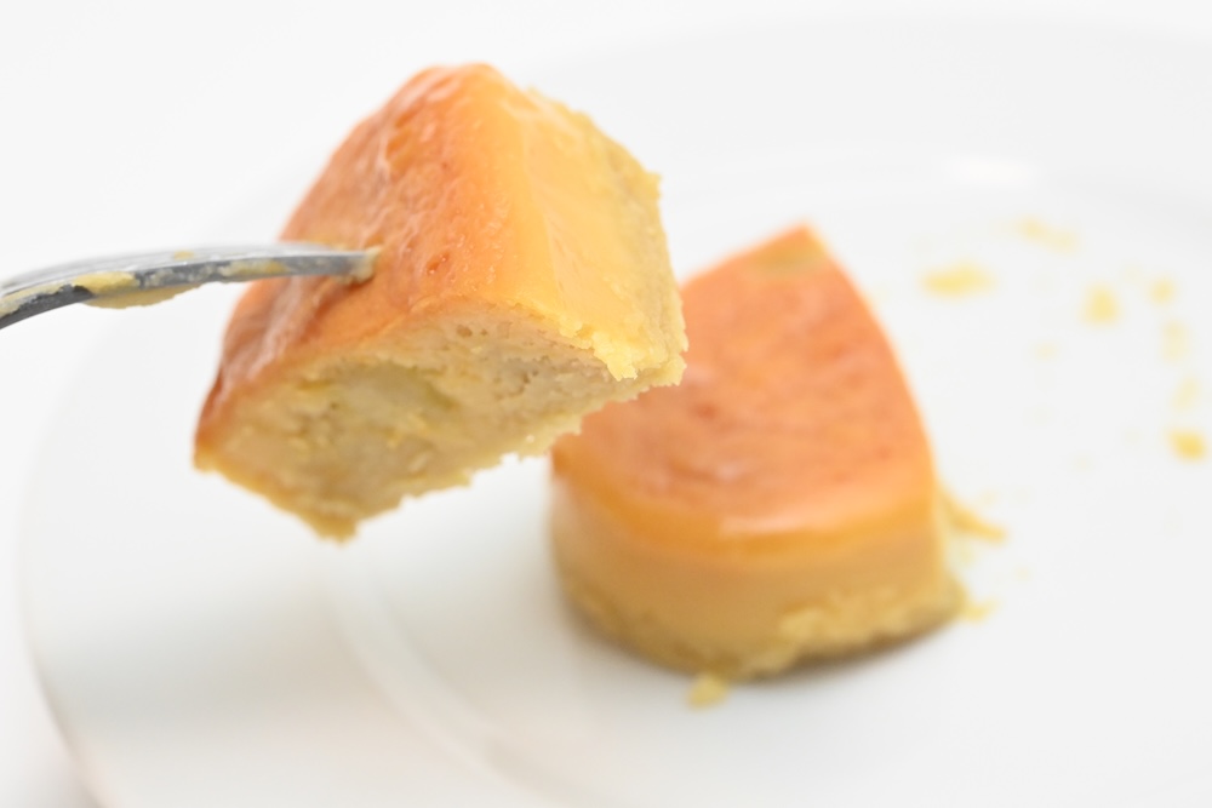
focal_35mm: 60
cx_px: 606
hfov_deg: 33.4
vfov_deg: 22.6
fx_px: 2020
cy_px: 404
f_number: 11
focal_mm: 60
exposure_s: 1/160
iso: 6400
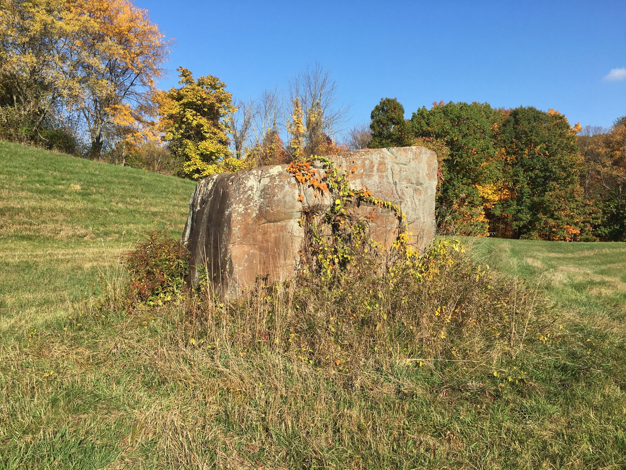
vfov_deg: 48.2
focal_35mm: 29
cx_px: 313
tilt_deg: -0.8
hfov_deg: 61.7
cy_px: 235
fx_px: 524
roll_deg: -1.7
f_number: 2.2
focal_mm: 4.15
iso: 25
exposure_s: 1/1261
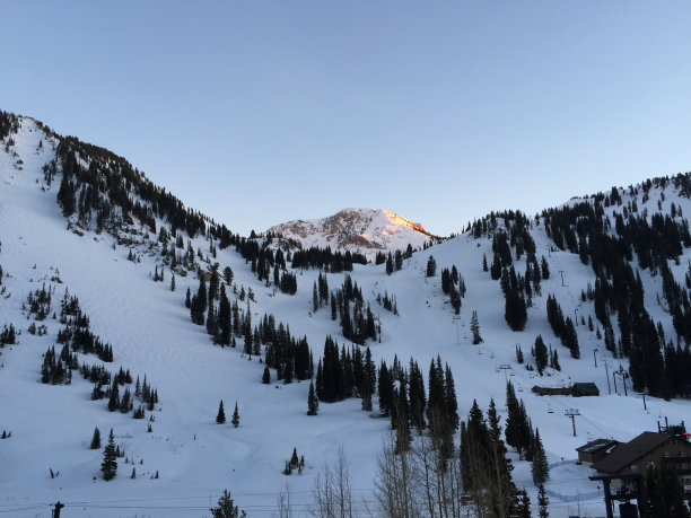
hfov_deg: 61.7
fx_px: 579
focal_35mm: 29
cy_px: 259
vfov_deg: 48.2
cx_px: 346
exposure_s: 1/60
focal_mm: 4.15
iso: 32
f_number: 2.2
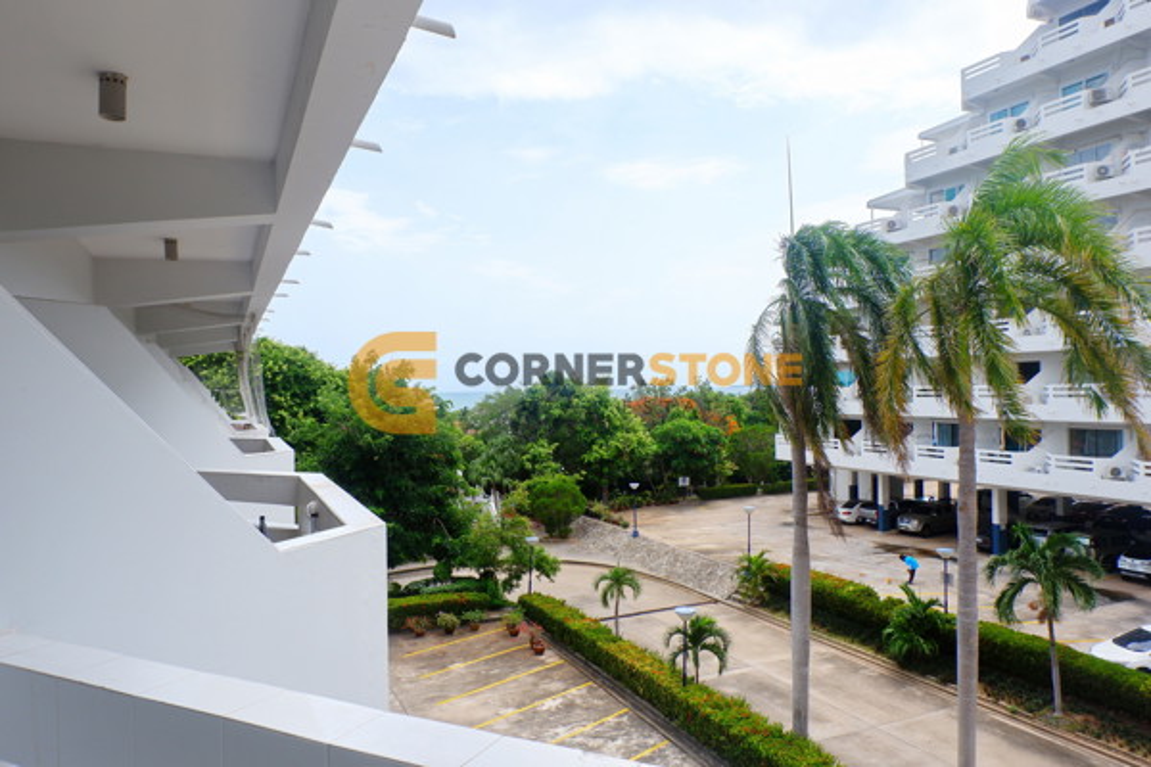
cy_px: 384
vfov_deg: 53.1
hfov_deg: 73.7
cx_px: 576
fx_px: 767
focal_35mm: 24
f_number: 8
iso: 200
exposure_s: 1/420
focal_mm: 16
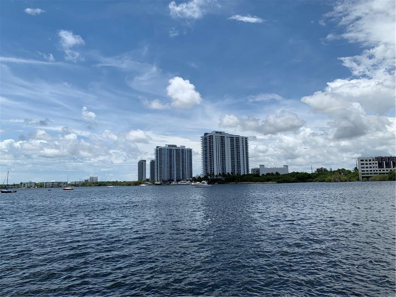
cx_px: 198
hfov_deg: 67.3
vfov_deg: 53.1
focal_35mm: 26
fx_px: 297
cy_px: 148
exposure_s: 1/4274
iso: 25
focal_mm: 4.25
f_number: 1.8
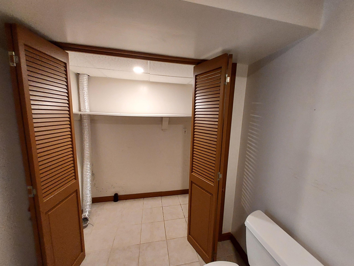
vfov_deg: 89.9
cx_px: 177
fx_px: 133
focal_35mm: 13
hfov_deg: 106.2
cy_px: 133
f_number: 2.2
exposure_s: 1/60
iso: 320
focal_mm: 1.42
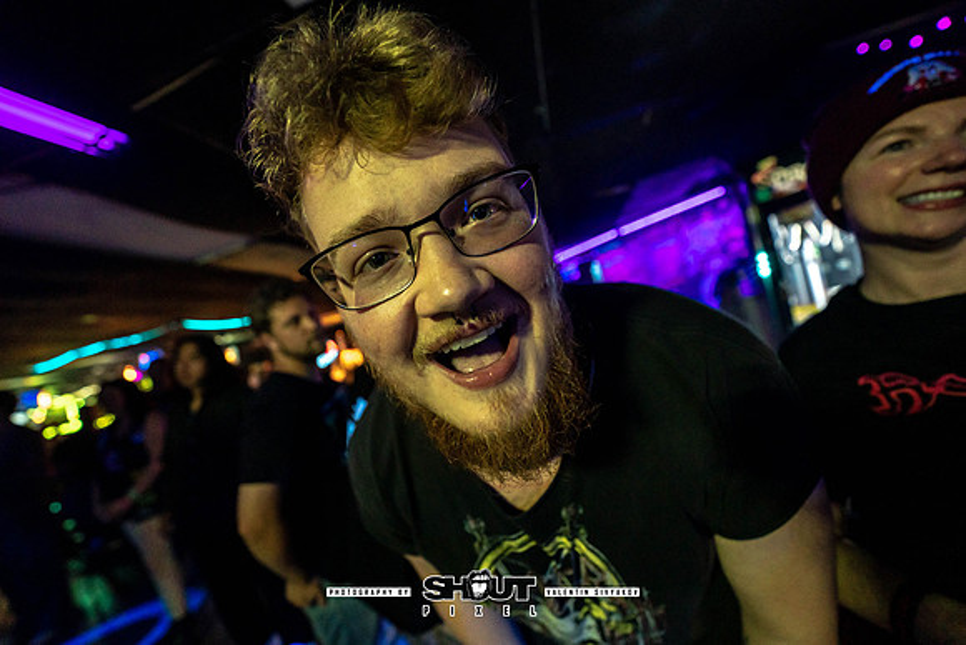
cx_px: 483
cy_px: 322
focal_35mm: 14
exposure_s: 1/200
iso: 3200
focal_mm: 14
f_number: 2.8
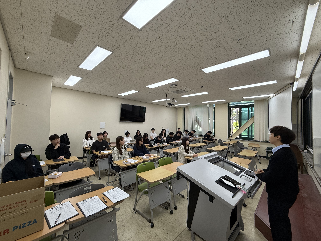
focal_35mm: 14
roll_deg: -1.8
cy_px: 120
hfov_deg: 102.1
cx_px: 160
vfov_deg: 85.7
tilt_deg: +2.6
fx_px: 130
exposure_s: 1/120
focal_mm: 2.22
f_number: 2.2
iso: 100
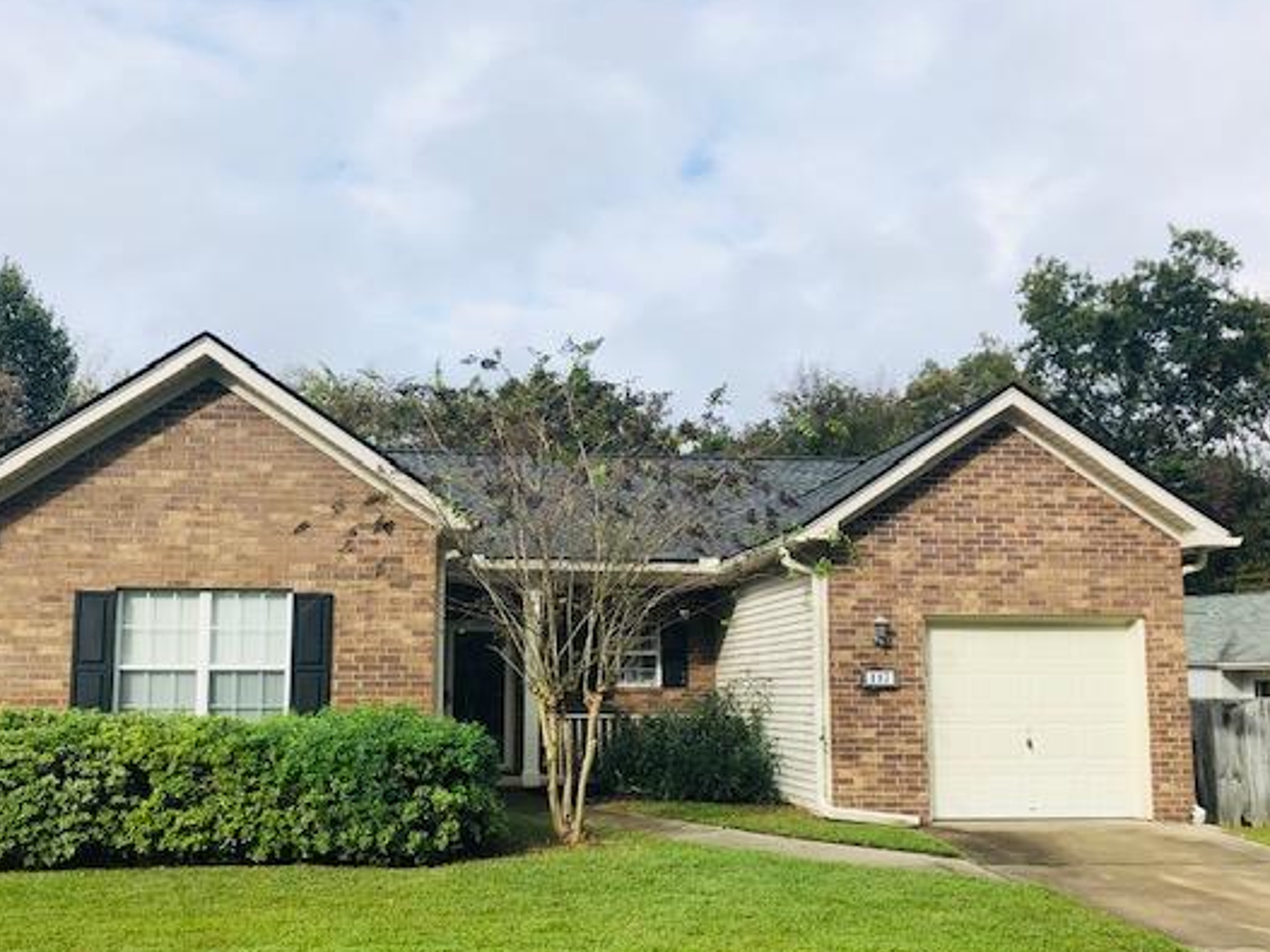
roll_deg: +0.3
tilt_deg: +6.7
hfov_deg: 53.9
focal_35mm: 34
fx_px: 1247
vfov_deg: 41.6
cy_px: 562
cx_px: 566
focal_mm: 3.99
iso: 20
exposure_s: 1/1779
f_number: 1.8
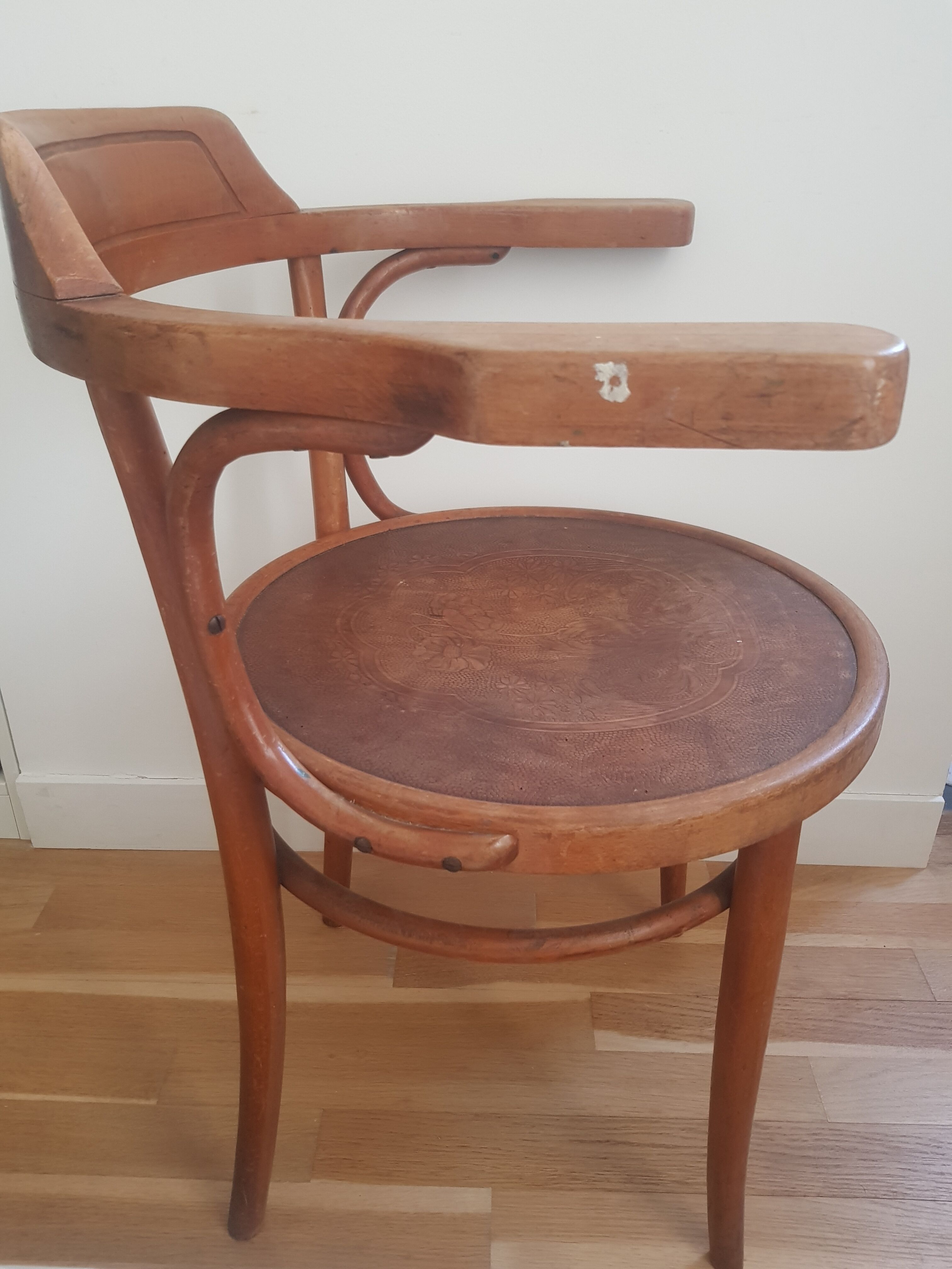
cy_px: 634
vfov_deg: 67.3
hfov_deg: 53.1
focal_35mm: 26
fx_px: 953
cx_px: 476
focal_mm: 4.2
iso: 200
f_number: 1.7
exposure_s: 1/16
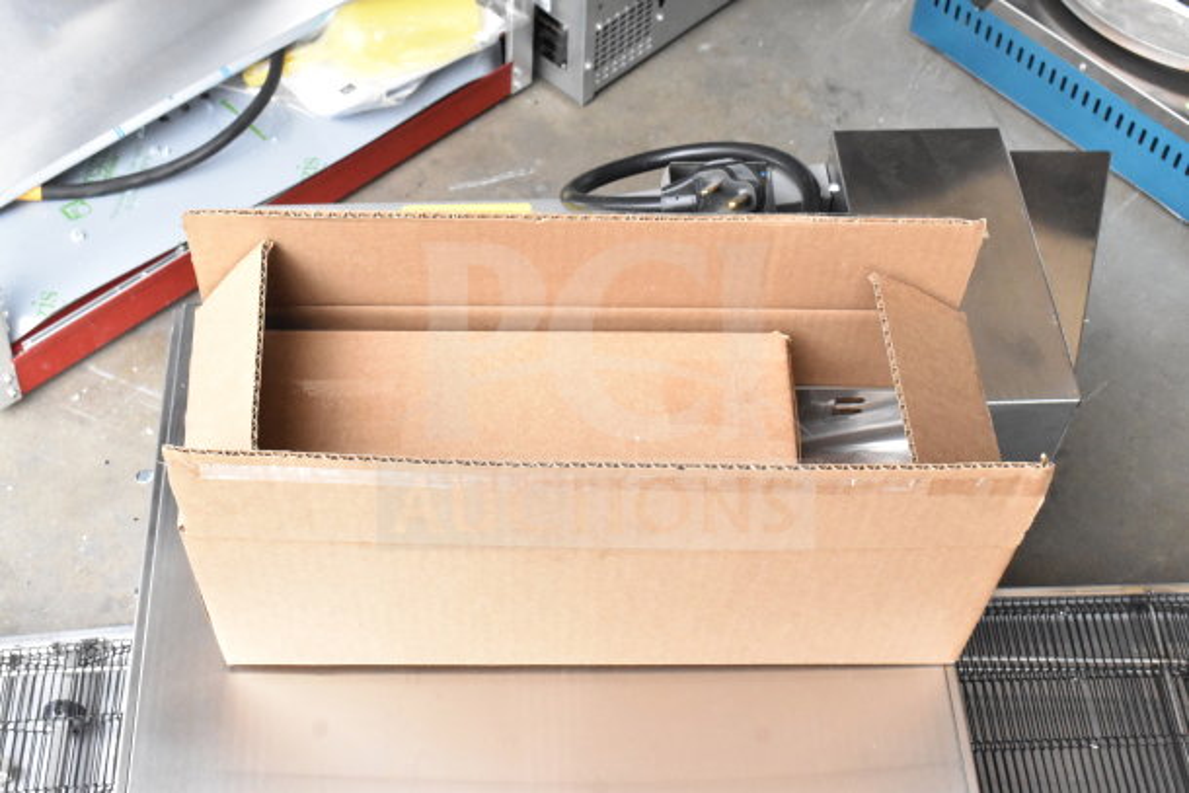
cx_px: 594
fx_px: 1586
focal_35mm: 48
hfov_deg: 41.1
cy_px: 396
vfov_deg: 28.1
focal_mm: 32
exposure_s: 1/640
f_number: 13
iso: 6400
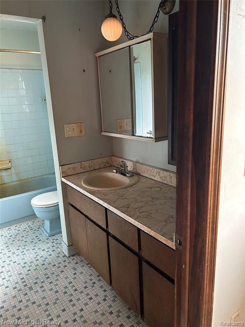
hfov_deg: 53.1
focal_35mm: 26
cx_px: 122
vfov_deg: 67.3
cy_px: 164
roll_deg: +0.6
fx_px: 245
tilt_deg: -15.8
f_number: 1.5
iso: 400
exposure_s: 1/40
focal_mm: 5.7
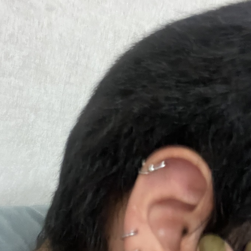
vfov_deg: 45.9
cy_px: 146
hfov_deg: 46.0
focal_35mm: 36
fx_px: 295
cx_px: 124
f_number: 2.2
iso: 800
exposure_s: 1/20
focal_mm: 2.71
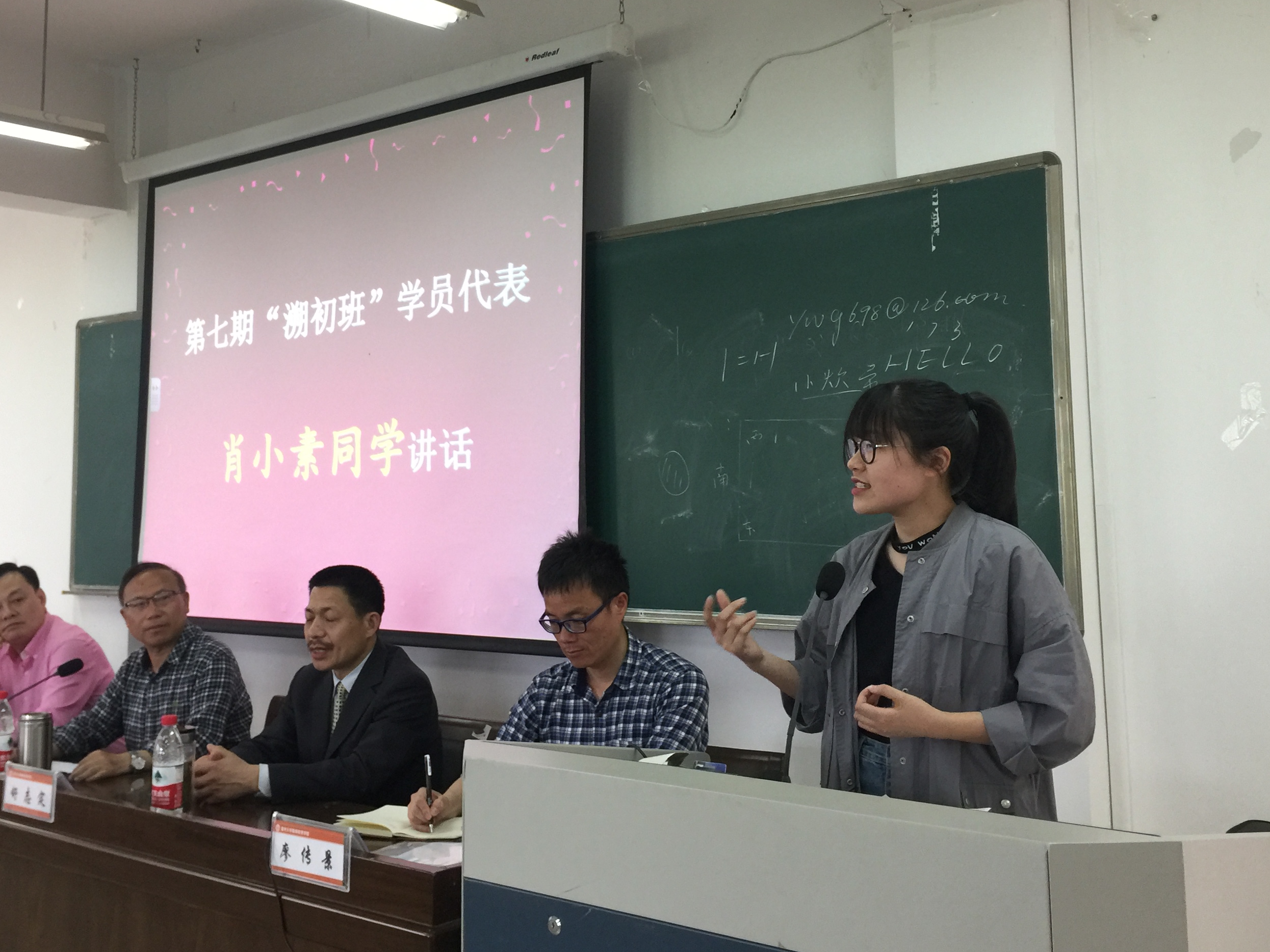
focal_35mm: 38
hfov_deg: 48.9
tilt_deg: +7.9
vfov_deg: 37.5
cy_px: 366
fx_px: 1394
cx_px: 554
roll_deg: -1.0
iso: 64
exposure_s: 1/33
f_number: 2.2
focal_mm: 4.15
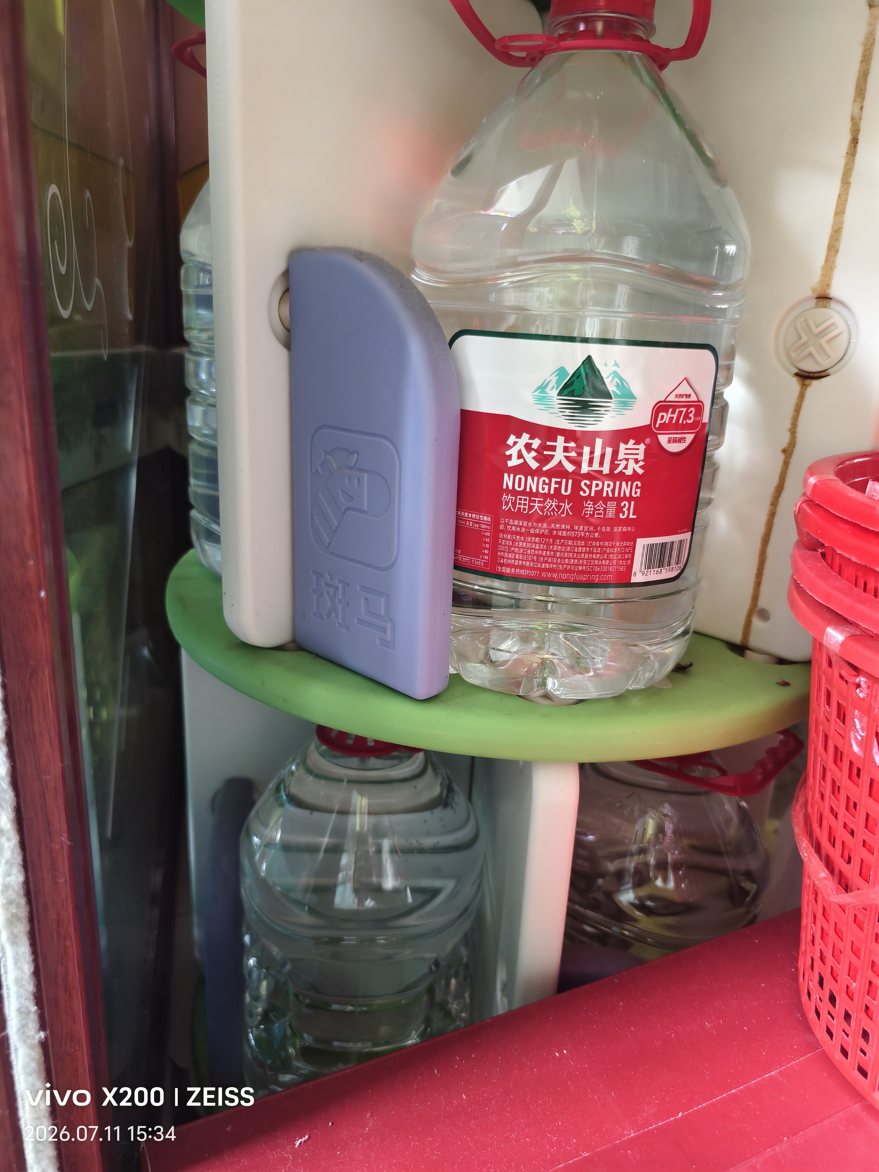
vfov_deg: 73.9
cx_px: 440
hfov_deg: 58.9
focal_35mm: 23
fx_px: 779
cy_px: 586
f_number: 1.57
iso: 633
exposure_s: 1/33.3
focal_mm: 5.6
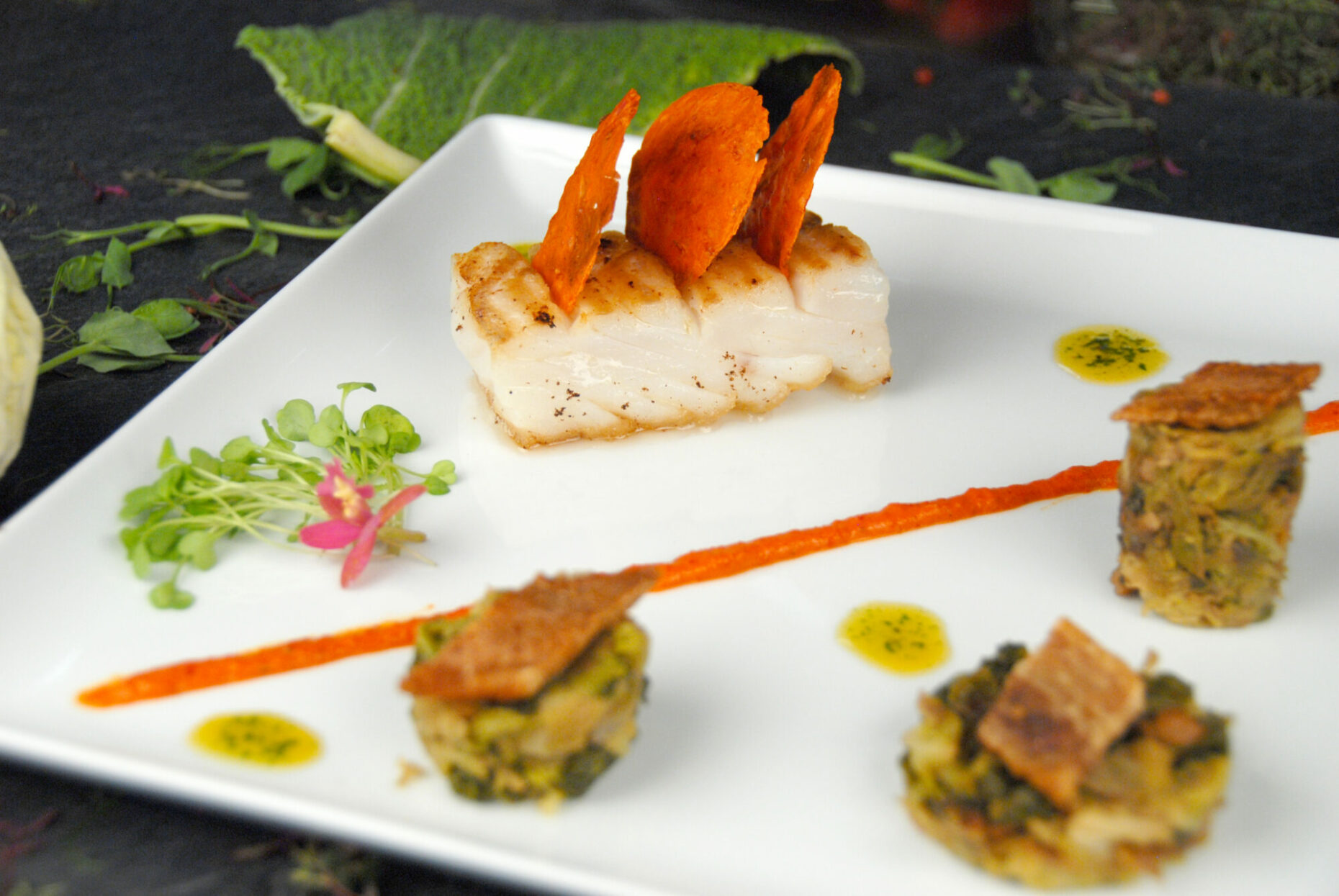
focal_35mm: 72
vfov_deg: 19.0
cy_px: 448
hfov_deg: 28.0
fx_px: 2681
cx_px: 670
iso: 250
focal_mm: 48
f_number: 4.5
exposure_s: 1/500
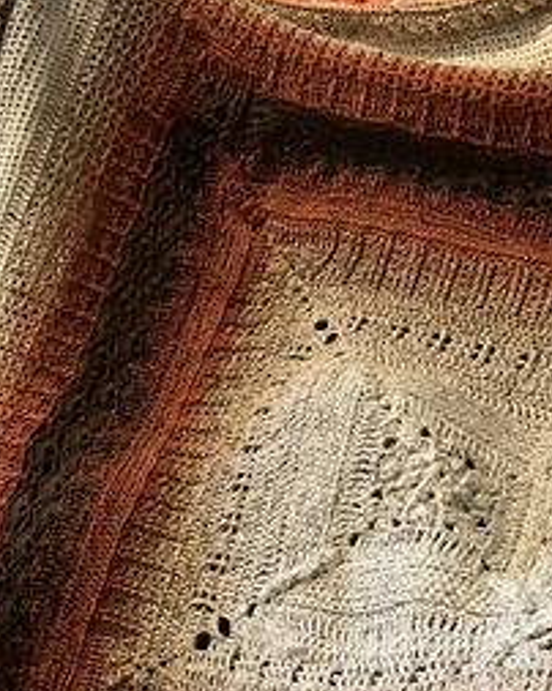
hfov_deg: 26.6
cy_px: 563
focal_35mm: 56
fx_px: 1145
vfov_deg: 32.6
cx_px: 116
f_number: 1.8
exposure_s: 1/30
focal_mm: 3
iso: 400
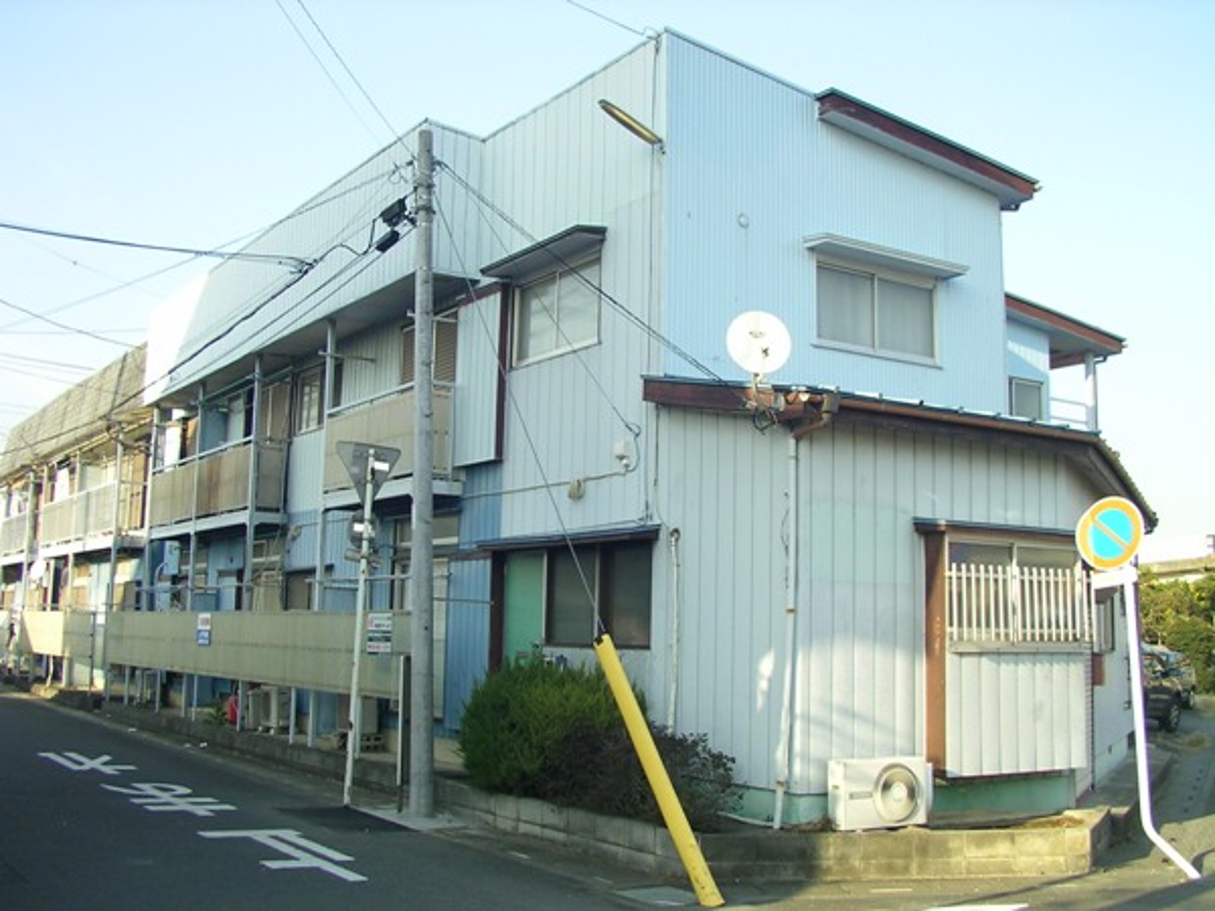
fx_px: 1334
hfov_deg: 49.0
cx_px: 608
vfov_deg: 37.7
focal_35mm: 38
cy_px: 456
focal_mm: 6
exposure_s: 1/332
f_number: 2.9
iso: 71
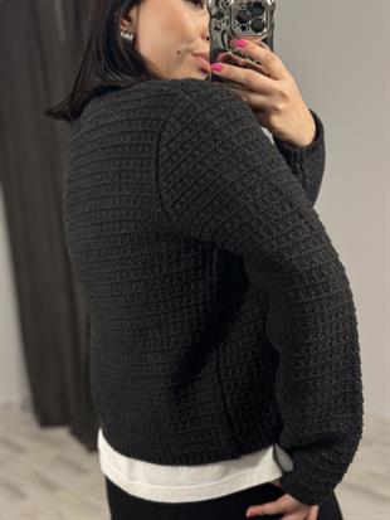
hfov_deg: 30.3
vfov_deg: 39.6
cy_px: 260
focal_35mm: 48
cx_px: 195
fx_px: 721
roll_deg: +8.2
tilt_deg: -30.0
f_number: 1.78
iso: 125
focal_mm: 6.86
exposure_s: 1/100
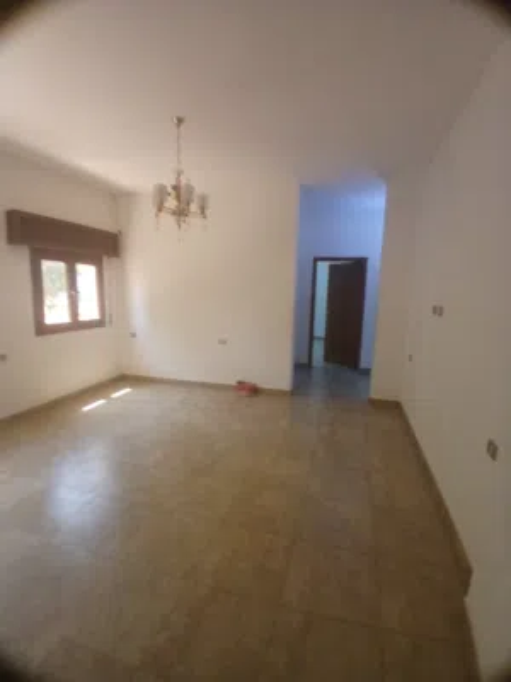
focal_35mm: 17
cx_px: 256
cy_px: 341
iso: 200
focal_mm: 1.4
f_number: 2.2
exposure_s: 1/33.3
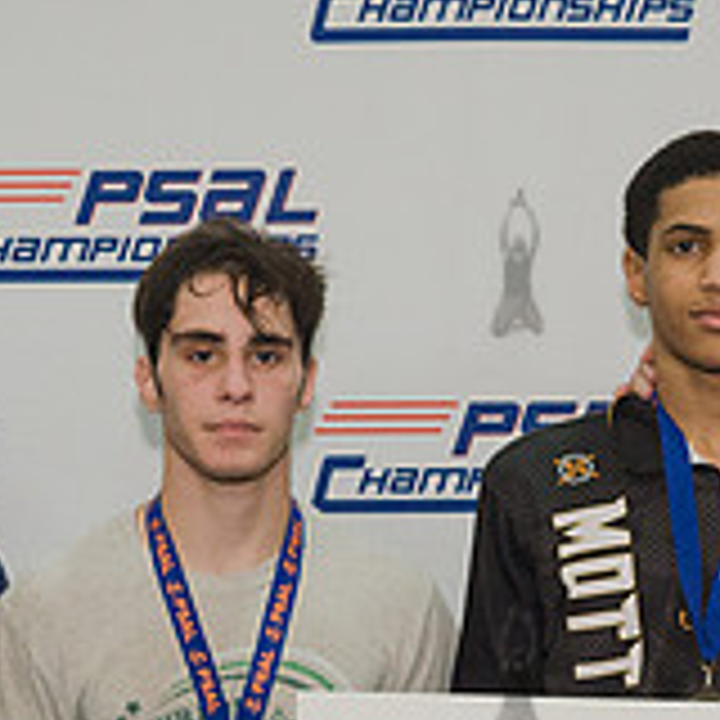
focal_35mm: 133
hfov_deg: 13.1
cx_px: 343
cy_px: 651
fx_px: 3130
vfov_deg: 13.0
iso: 1600
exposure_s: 1/320
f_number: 5
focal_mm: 35
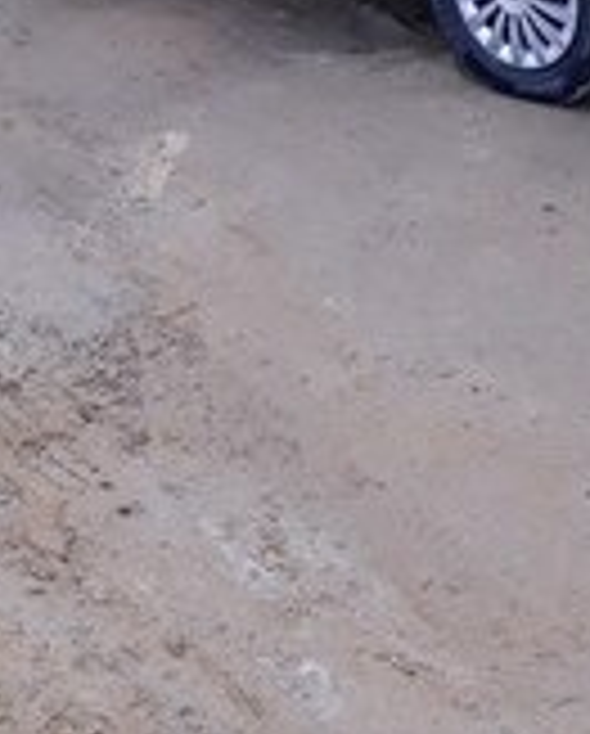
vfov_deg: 22.1
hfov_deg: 19.0
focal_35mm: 80
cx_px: 473
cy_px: -140
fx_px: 1741
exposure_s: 1/355
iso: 40
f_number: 1.9
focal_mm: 3.6
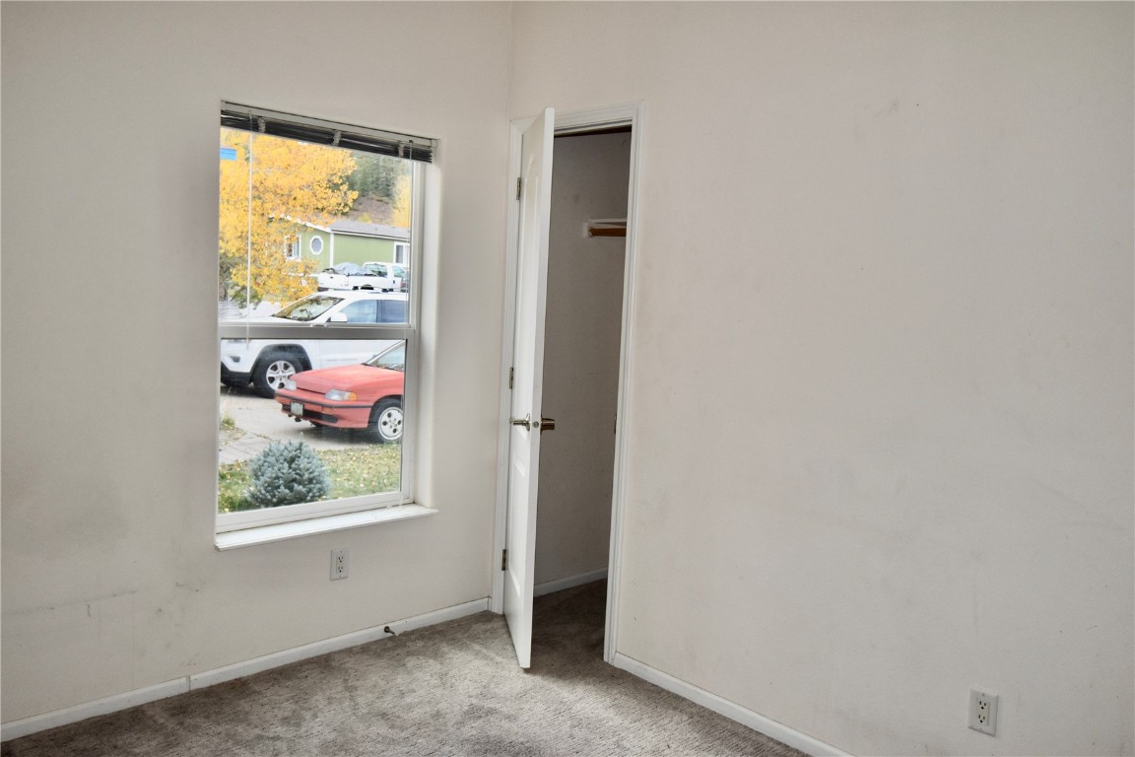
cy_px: 378
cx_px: 568
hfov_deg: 64.6
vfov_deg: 45.7
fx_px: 898
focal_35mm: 28
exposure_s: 1/125
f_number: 5.6
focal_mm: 19
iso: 640
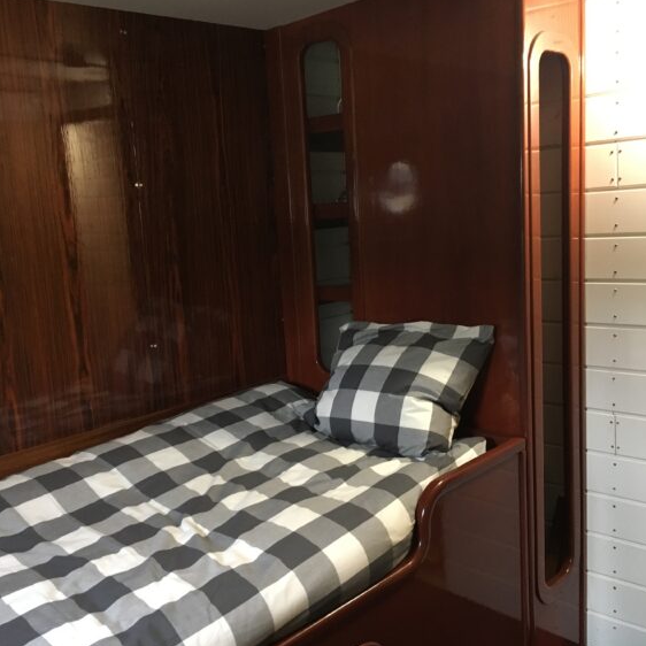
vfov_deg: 47.2
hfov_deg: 47.2
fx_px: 739
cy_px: 317
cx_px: 348
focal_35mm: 35
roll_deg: +2.8
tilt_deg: -7.5
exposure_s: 1/17
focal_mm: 4.15
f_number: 2.2
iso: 200
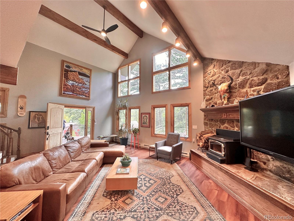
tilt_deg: +2.9
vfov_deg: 85.7
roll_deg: -1.4
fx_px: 119
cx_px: 147
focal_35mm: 14
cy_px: 110
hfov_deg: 102.1
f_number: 2.2
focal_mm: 2.22
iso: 200
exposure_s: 1/120
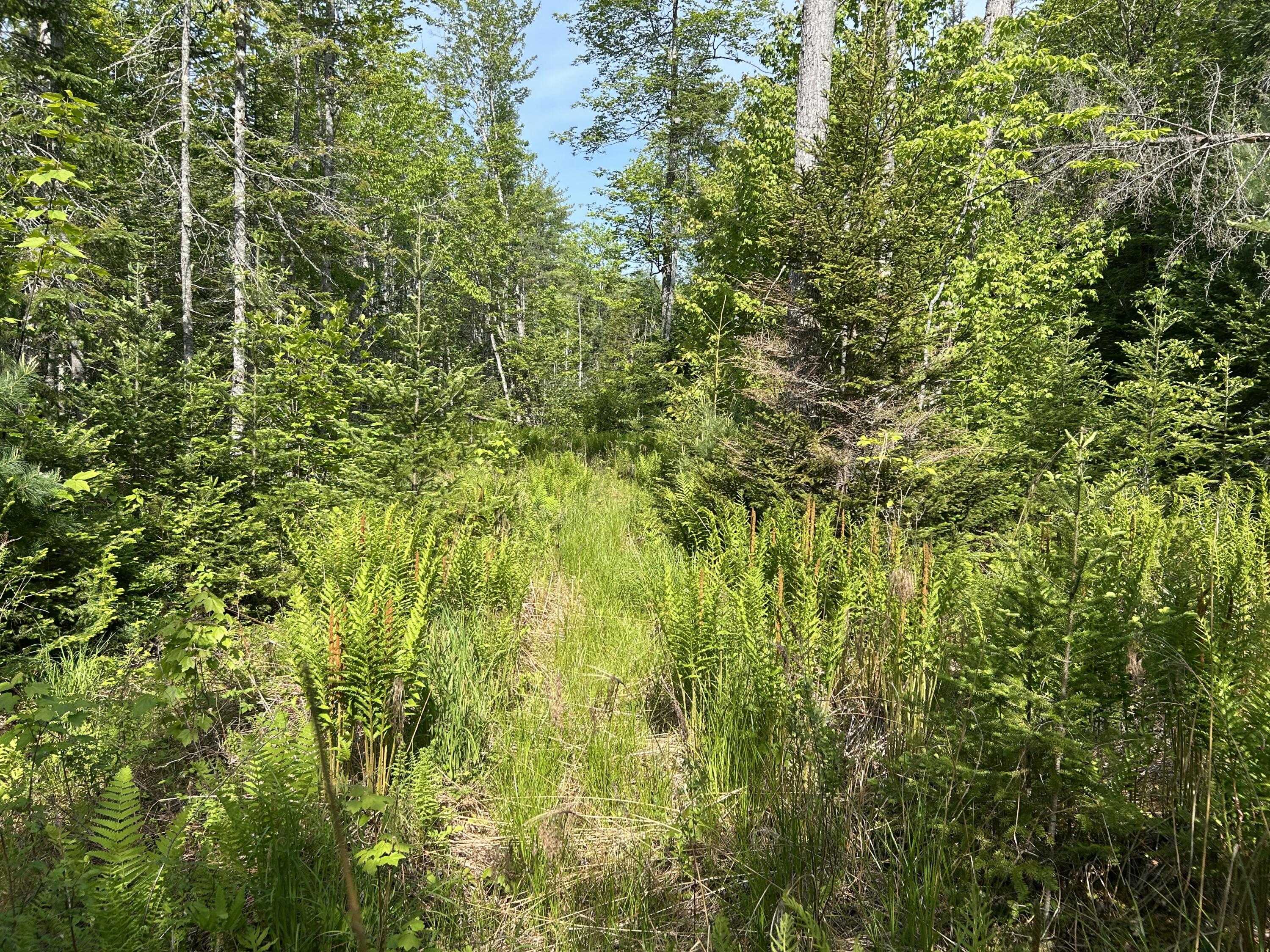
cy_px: 476
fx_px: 954
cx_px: 635
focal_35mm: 26
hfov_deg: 67.3
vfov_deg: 53.1
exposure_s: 1/1669
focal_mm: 5.7
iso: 50
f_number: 1.5
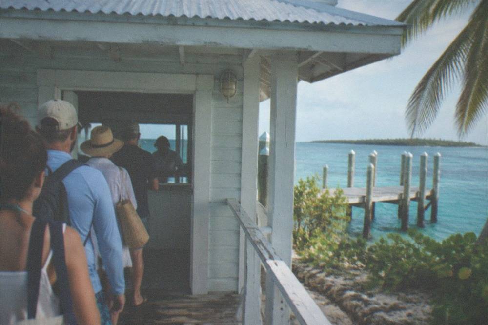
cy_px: 162
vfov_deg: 37.8
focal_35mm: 35
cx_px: 244
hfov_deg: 54.5
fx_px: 474
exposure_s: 1/500
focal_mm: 35
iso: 400
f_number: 7.1
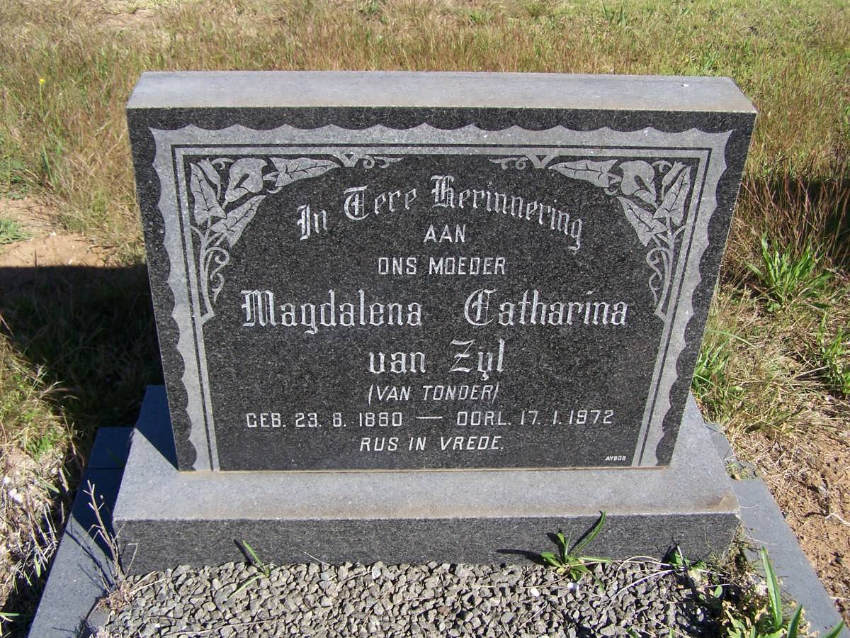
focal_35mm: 38
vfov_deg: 37.7
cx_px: 425
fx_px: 933
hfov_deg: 49.0
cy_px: 319
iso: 80
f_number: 4
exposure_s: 1/750
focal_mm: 6.3
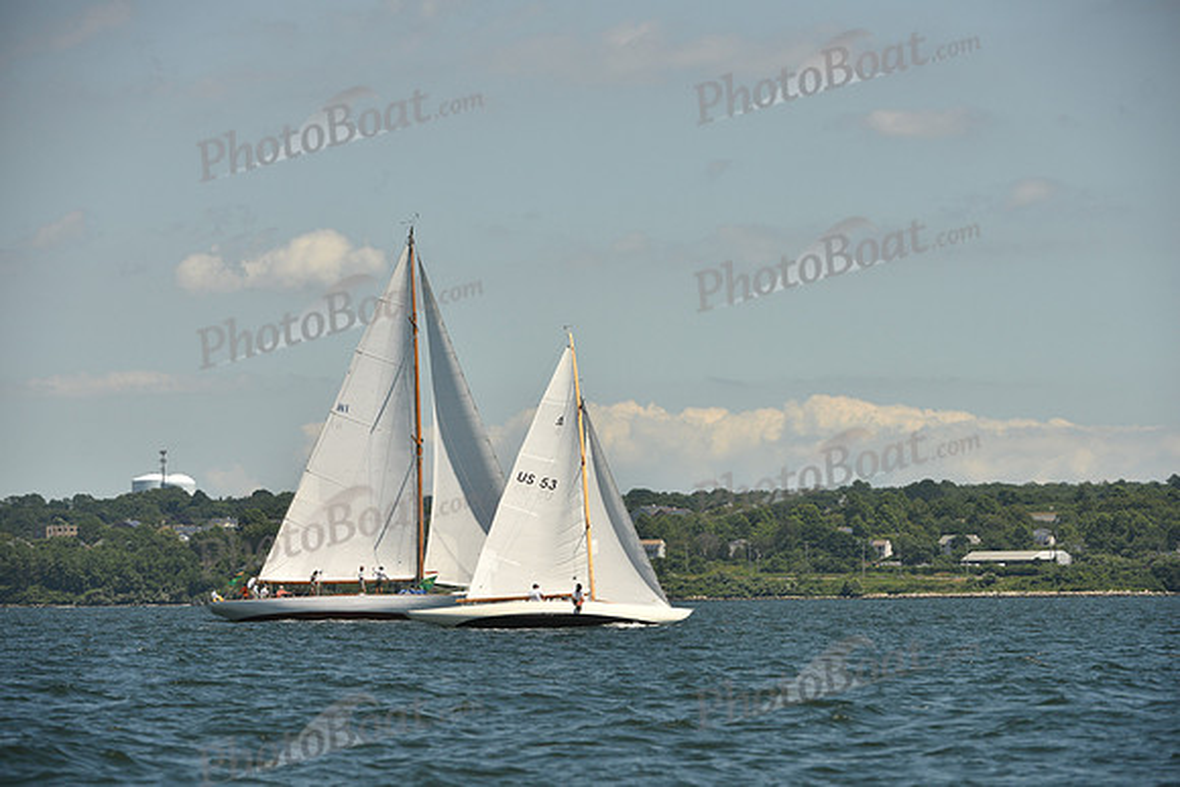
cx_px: 590
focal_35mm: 210
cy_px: 394
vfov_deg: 6.5
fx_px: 6885
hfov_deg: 9.8
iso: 250
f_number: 6.3
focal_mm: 210
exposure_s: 1/1600
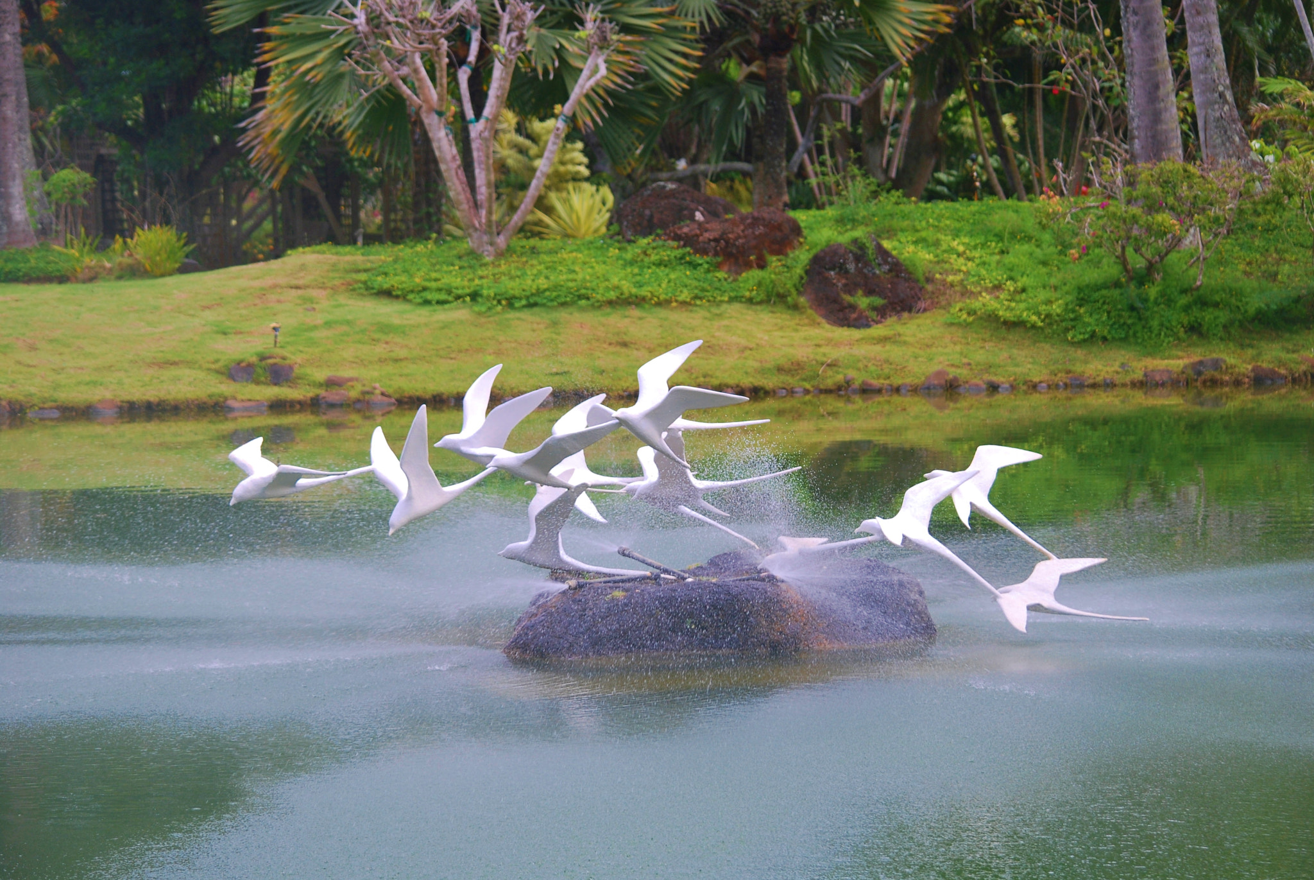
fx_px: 4659
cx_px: 657
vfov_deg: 10.8
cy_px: 440
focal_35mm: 128
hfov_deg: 16.1
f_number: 5.6
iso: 200
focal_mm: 85
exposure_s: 1/500
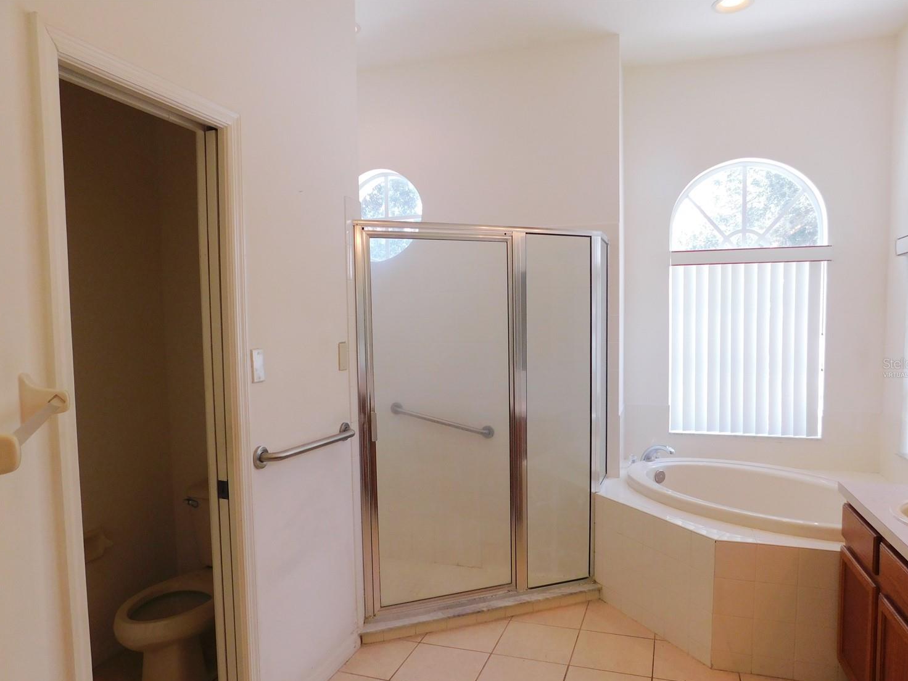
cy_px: 368
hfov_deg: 69.4
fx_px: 656
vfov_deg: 54.8
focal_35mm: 25
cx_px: 449
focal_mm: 4
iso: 125
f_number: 3
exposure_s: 1/100
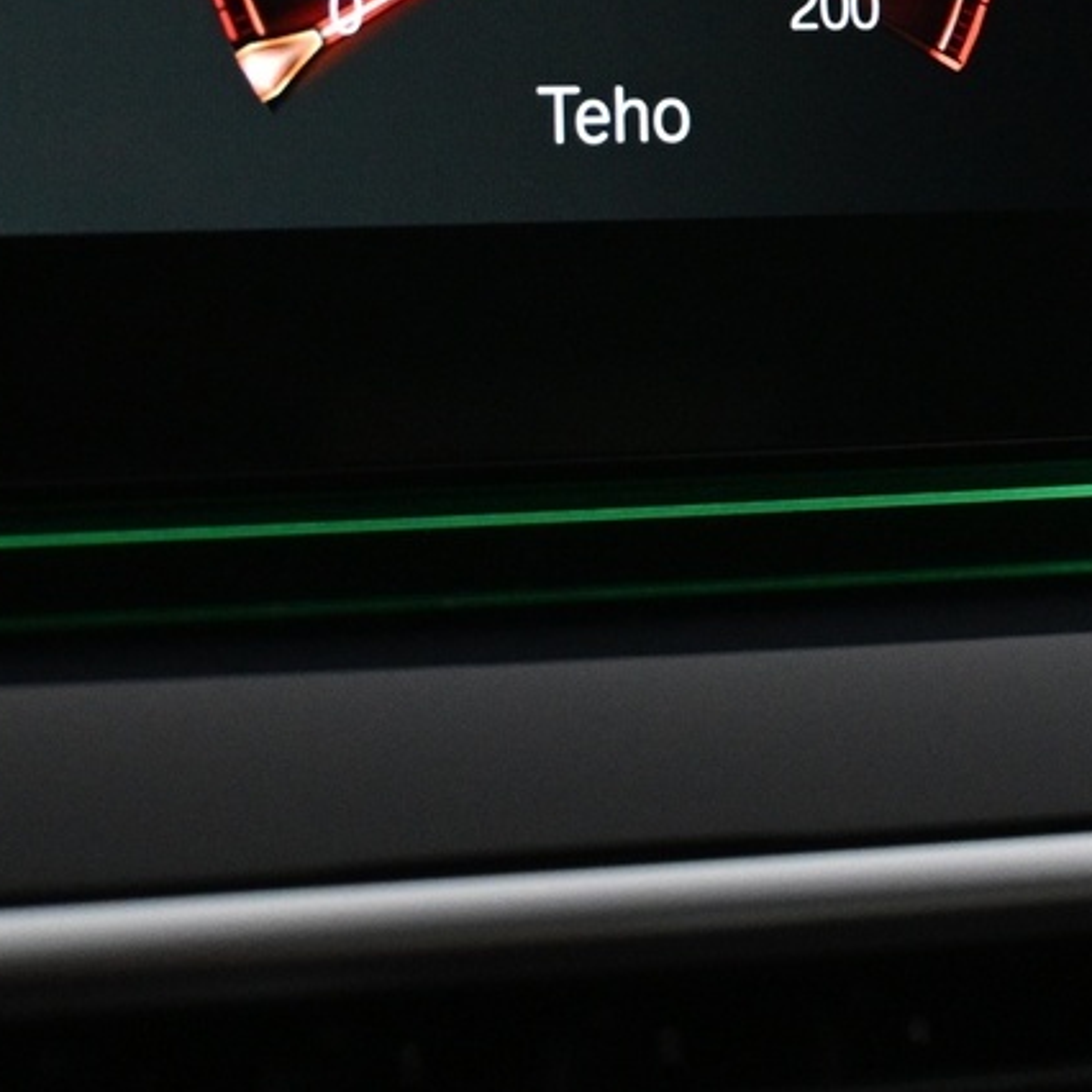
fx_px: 3462
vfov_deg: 17.0
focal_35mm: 97
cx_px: 807
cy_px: -285
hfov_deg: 17.8
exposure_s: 1/60
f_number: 3.8
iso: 1600
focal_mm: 20
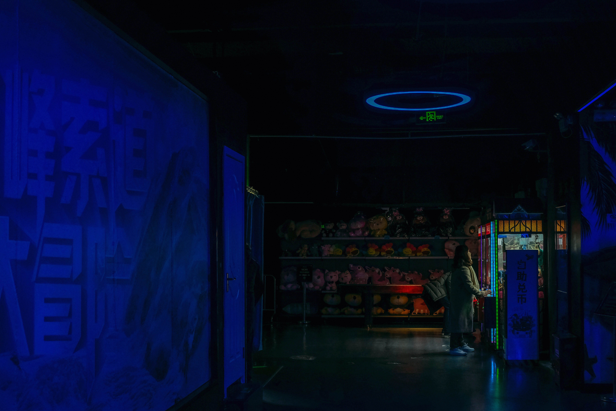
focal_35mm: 46
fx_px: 787
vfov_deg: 29.2
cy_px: 196
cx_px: 331
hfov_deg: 42.7
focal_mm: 27
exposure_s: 1/125
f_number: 4
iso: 1600
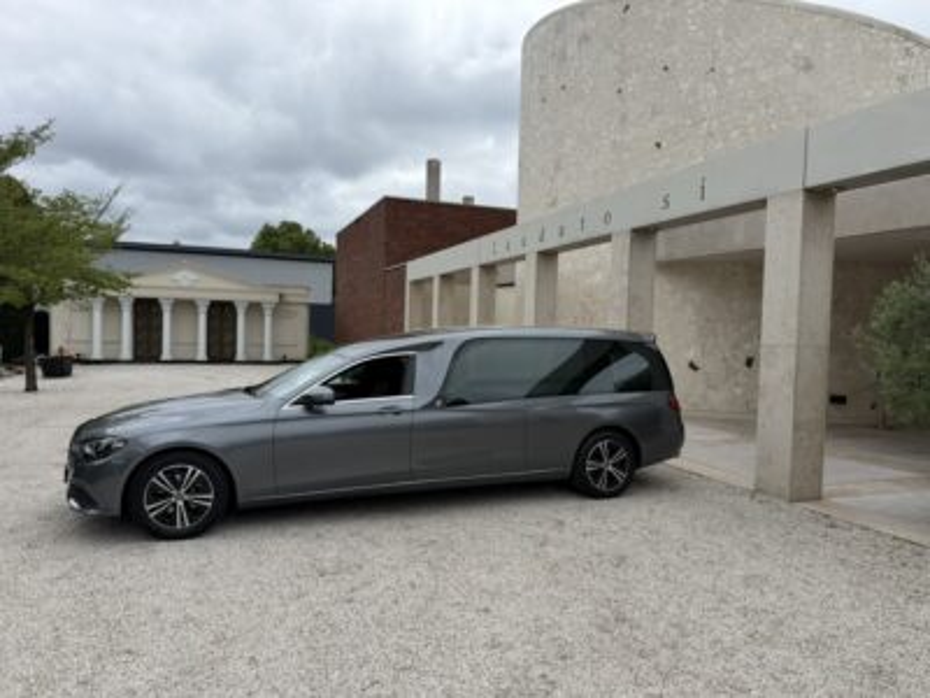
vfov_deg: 56.8
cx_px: 465
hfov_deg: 71.6
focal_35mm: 24
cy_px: 349
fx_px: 645
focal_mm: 6.76
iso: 80
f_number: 1.78
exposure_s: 1/5319
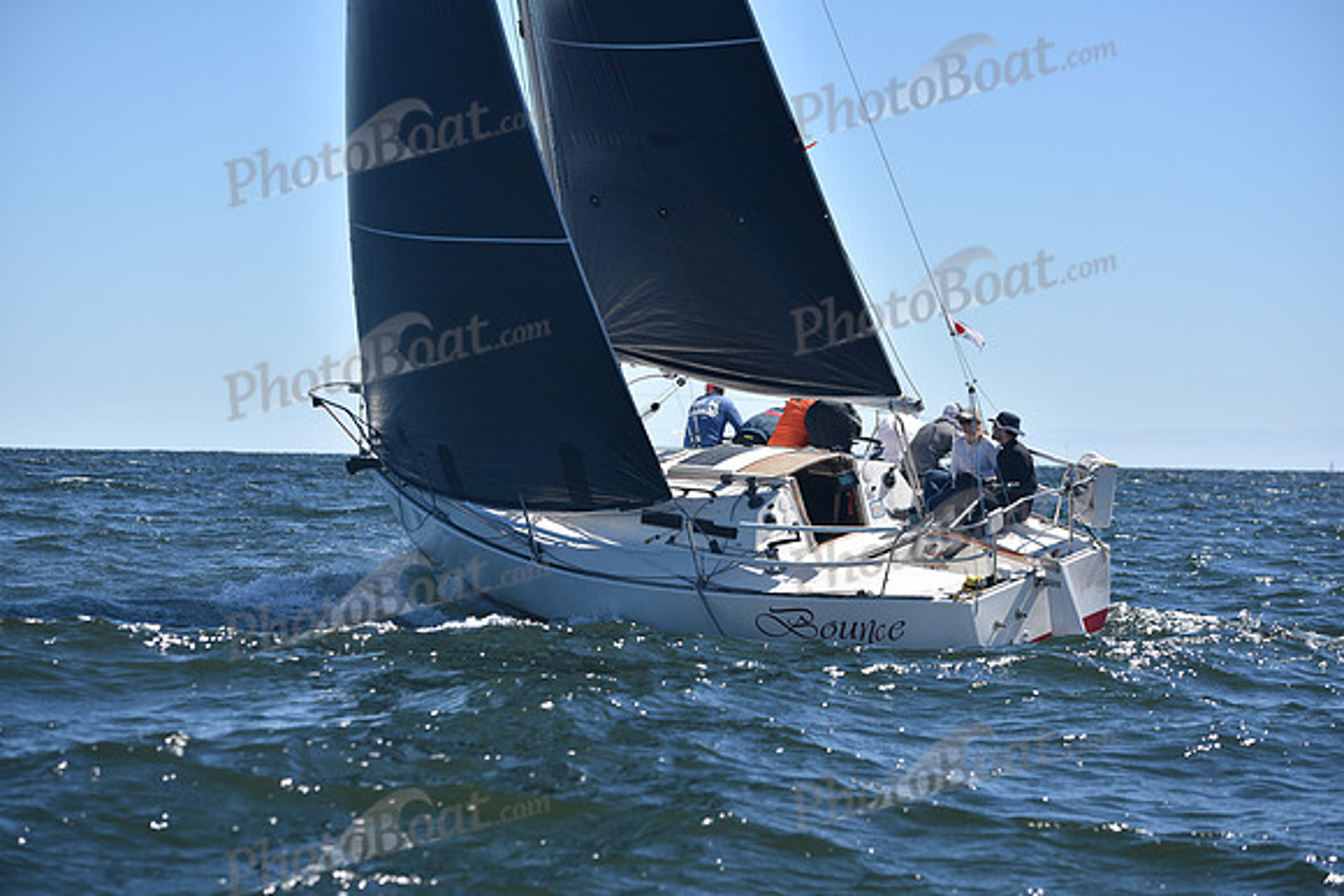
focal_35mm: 100
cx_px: 672
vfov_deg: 13.7
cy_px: 448
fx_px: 3734
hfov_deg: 20.4
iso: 200
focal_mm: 100
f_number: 4.5
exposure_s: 1/1000
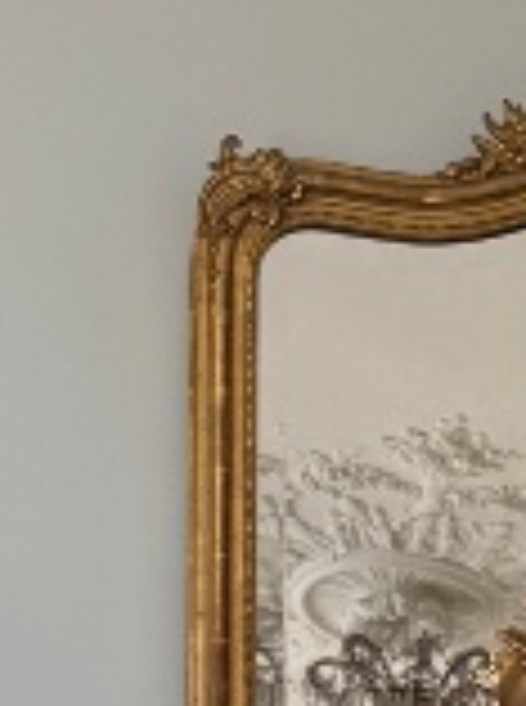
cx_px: 1389
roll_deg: +0.3
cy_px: 1911
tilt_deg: +4.8
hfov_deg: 7.4
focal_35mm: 184
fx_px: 3743
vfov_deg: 9.2
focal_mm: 6.76
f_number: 1.78
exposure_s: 1/181
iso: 80
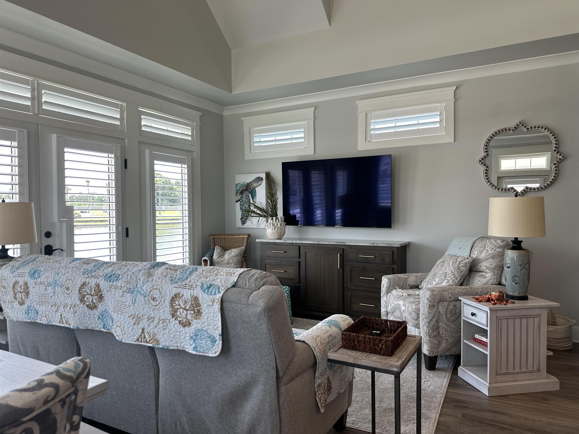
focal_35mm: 24
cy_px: 217
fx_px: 401
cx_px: 290
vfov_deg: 56.8
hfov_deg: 71.6
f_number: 1.78
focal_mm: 6.86
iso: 80
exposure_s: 1/158
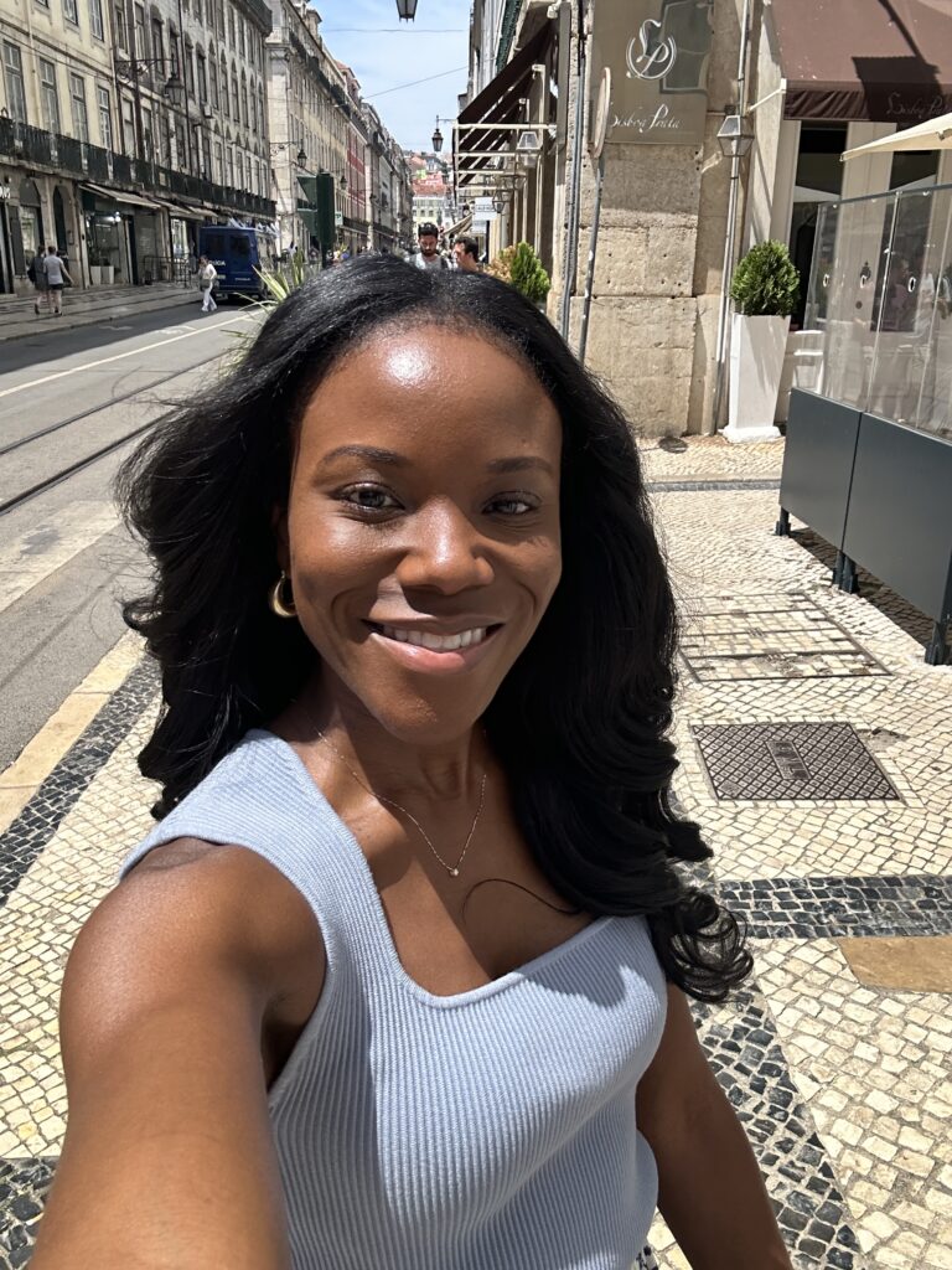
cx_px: 476
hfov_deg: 46.8
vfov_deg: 60.0
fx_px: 1100
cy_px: 635
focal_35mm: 30
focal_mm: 2.69
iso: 25
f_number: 1.9
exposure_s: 1/628
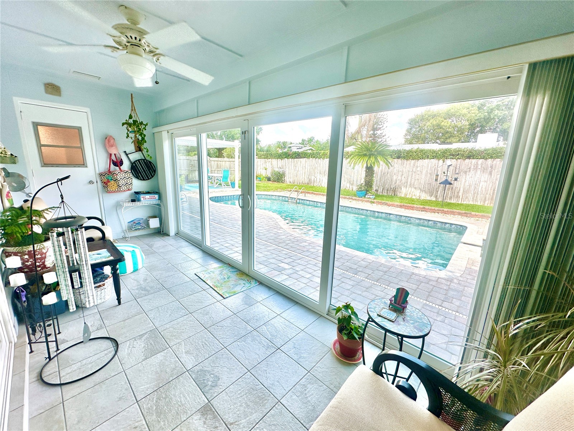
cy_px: 216
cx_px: 287
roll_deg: -1.5
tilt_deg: -11.5
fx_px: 232
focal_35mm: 14
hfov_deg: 102.1
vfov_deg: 85.7
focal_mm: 2.22
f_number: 2.2
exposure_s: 1/224
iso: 40
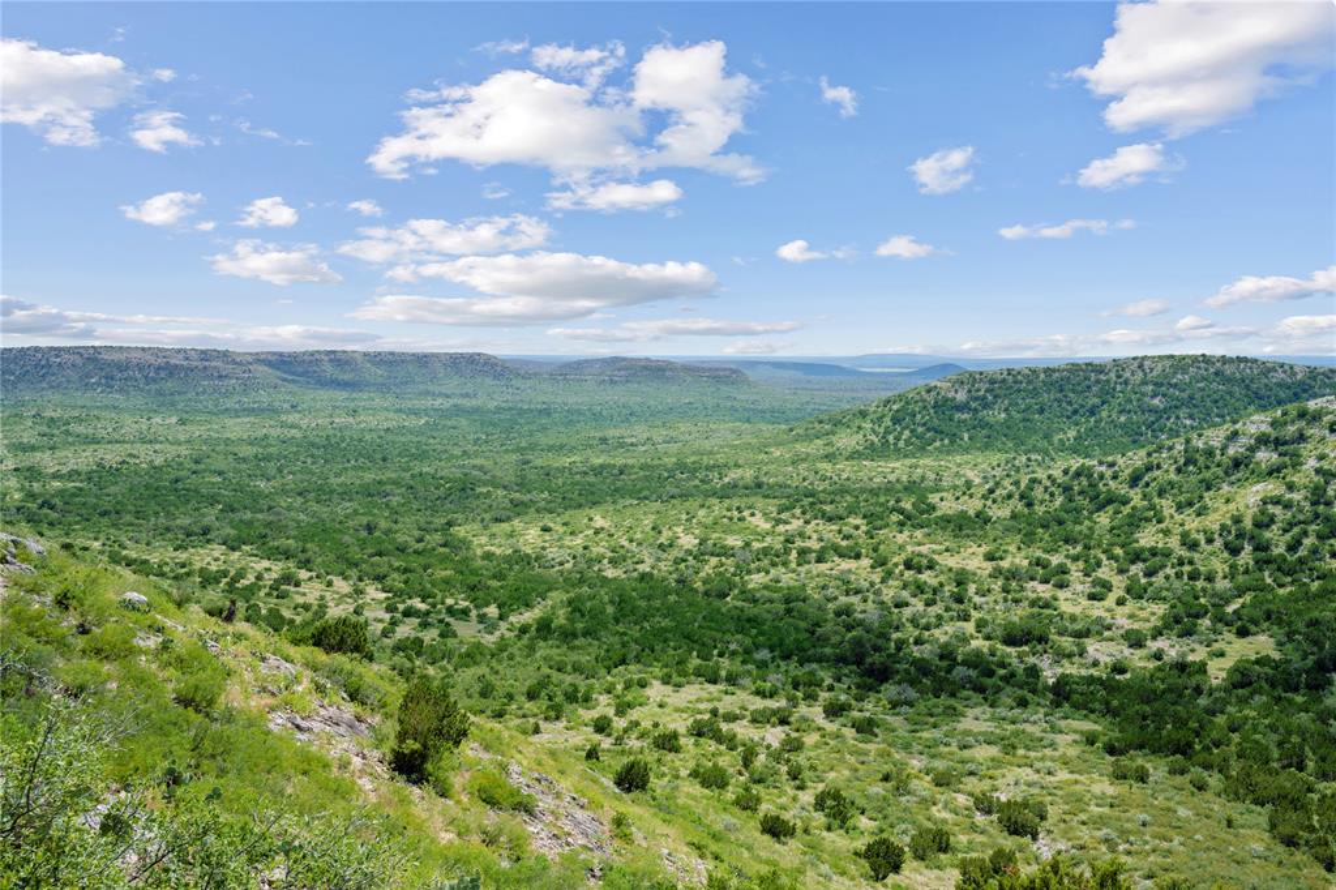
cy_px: 445
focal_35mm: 33
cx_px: 668
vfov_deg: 39.9
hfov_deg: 57.2
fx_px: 1224
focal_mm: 33
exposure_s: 1/100
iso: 80
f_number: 11
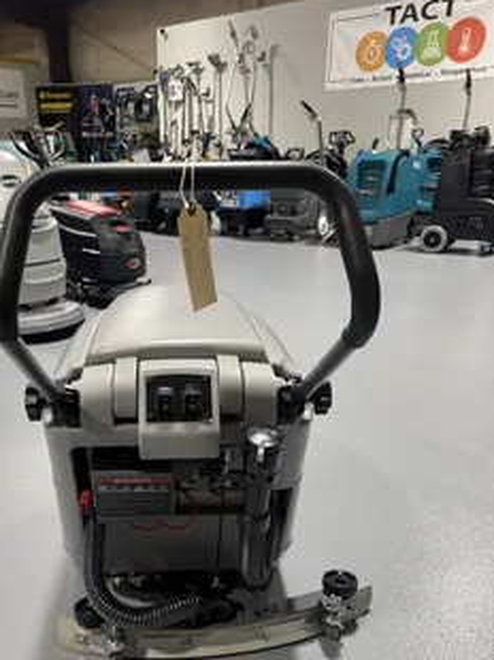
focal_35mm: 31
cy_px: 405
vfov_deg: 57.8
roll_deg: +1.9
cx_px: 181
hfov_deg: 45.0
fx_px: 591
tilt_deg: -23.5
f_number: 1.78
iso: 100
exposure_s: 1/60
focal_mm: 6.76
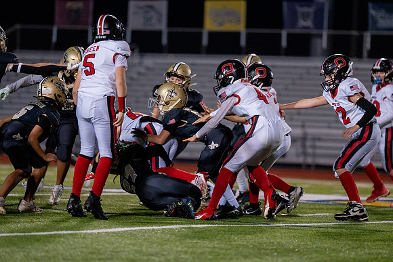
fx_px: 2184
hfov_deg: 10.3
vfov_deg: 6.9
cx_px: 196
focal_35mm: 200
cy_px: 131
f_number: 2.8
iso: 5000
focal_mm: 200
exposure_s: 1/1250
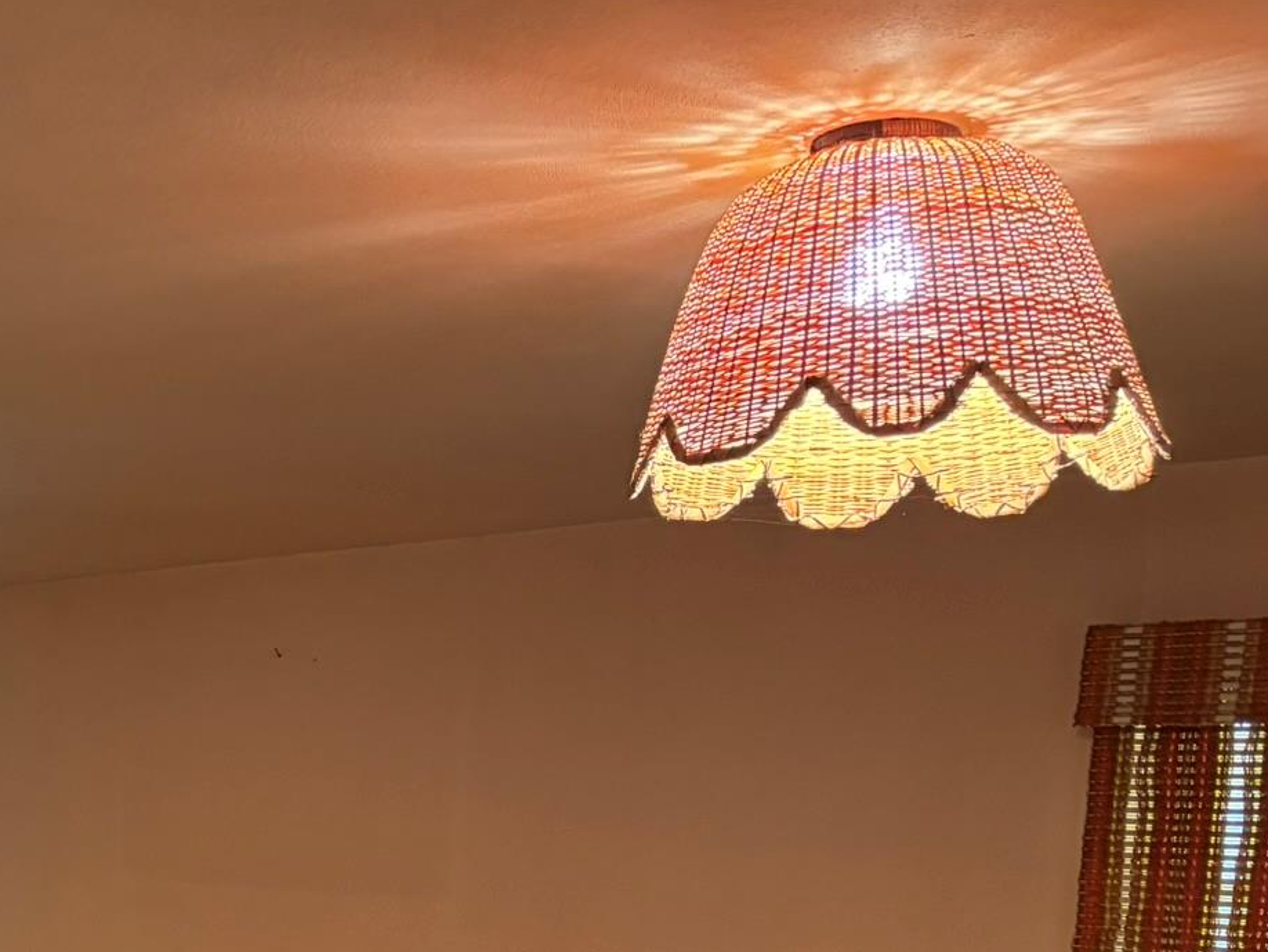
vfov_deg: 23.9
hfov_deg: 30.6
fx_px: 2125
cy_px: 991
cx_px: -30
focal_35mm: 58
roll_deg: -1.5
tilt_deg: -5.3
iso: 640
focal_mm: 5.96
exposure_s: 1/30
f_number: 1.6
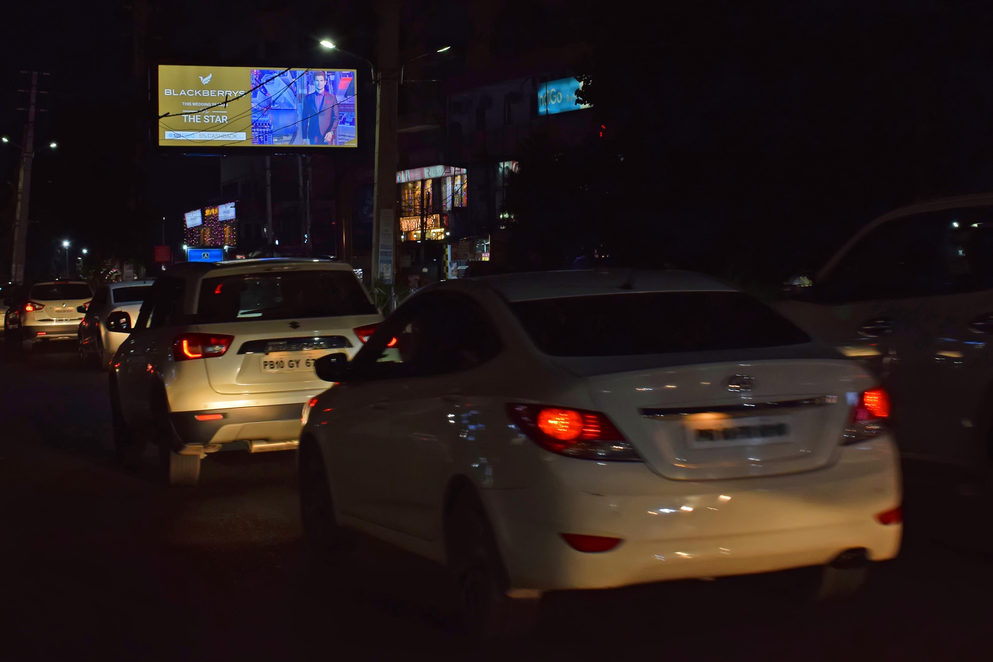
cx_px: 530
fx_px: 1646
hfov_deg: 33.6
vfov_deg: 22.7
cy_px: 302
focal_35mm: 60
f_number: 8
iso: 640
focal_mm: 29
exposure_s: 1/100
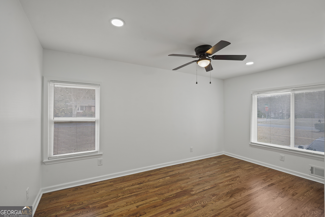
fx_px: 144
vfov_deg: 73.7
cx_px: 162
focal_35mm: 16
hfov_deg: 96.7
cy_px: 108
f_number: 8
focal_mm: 16
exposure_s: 1/13
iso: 400
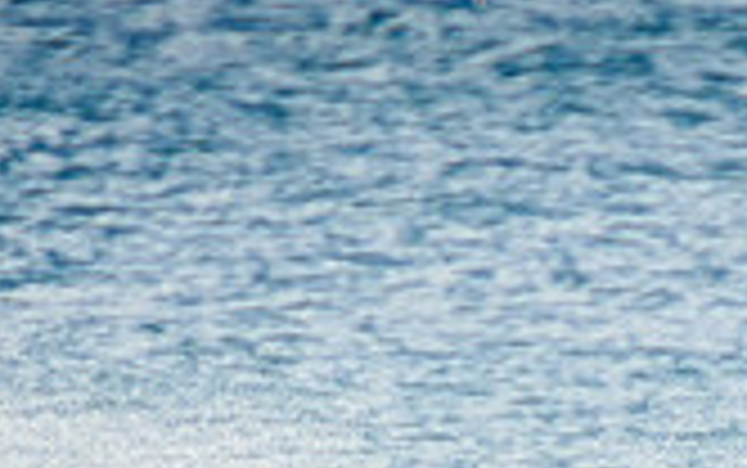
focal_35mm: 2136
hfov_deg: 1.0
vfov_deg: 0.6
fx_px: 43515
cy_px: 763
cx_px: 783
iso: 320
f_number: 5.6
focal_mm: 400
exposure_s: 1/2000
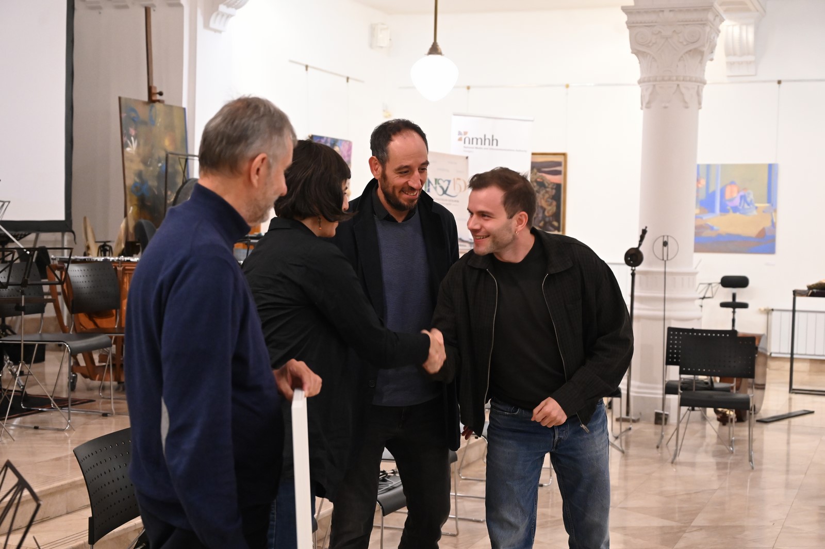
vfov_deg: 26.0
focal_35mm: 52
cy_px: 274
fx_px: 1191
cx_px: 412
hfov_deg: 38.2
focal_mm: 52
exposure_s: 1/125
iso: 6400
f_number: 4
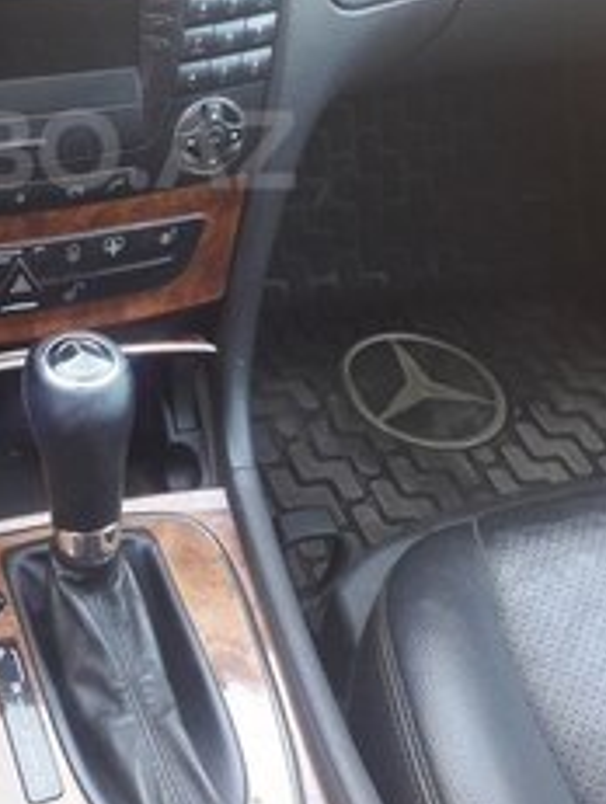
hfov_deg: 23.6
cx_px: 28
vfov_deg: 31.2
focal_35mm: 60
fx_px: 1397
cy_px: 150
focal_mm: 3.7
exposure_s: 1/33
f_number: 1.9
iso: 100
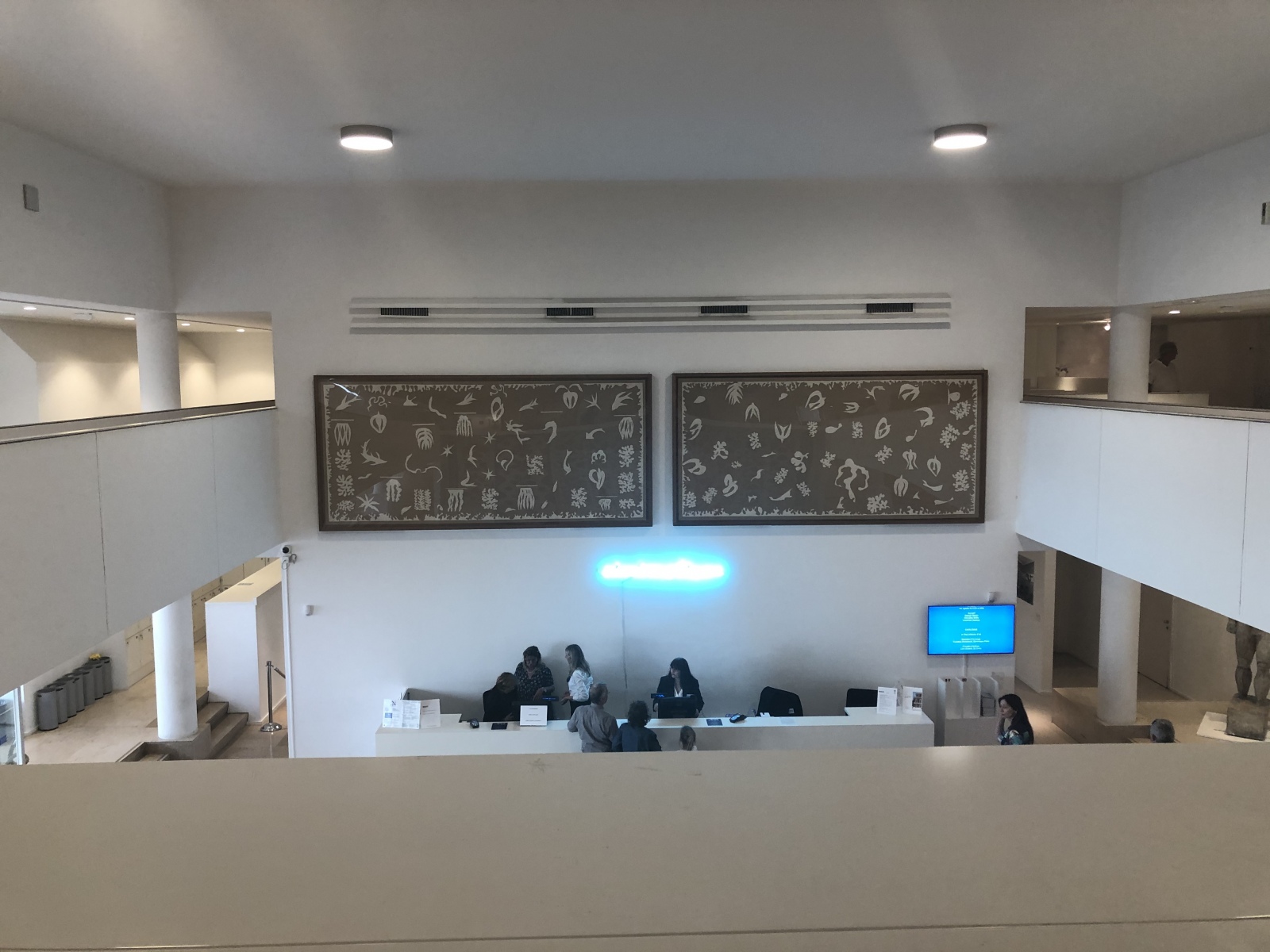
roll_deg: +0.0
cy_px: 476
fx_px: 1027
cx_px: 635
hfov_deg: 63.4
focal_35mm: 28
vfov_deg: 49.7
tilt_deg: -4.6
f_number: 1.8
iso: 32
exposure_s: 1/25
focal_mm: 3.99
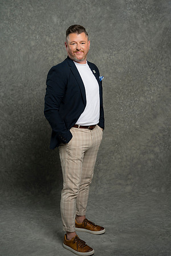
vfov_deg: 36.2
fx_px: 392
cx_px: 86
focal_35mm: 55
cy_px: 128
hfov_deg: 24.6
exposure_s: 1/160
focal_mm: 55
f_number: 4
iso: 125
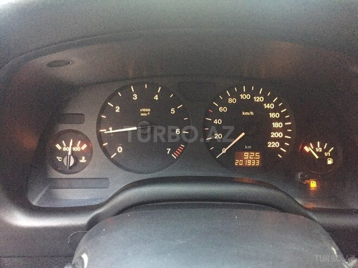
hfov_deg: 61.7
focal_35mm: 29
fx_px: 300
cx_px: 179
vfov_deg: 48.2
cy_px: 134
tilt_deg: -22.4
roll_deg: -3.0
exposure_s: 1/17
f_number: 2.2
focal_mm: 4.15
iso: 500
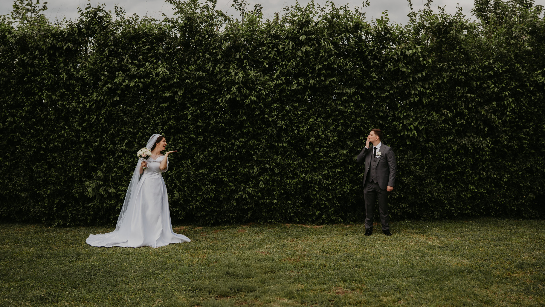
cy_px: 130
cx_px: 273
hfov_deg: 54.0
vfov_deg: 31.9
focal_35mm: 37
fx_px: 535
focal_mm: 35
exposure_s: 1/3200
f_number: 2
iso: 100
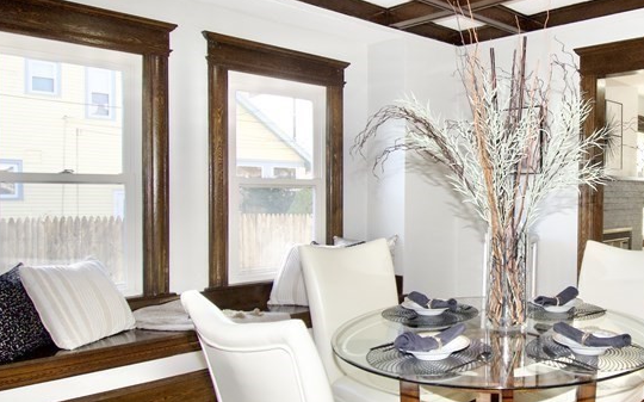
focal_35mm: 29
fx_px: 509
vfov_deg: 43.1
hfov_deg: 59.9
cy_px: 191
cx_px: 509
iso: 450
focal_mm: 10
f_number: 5
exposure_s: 1/200
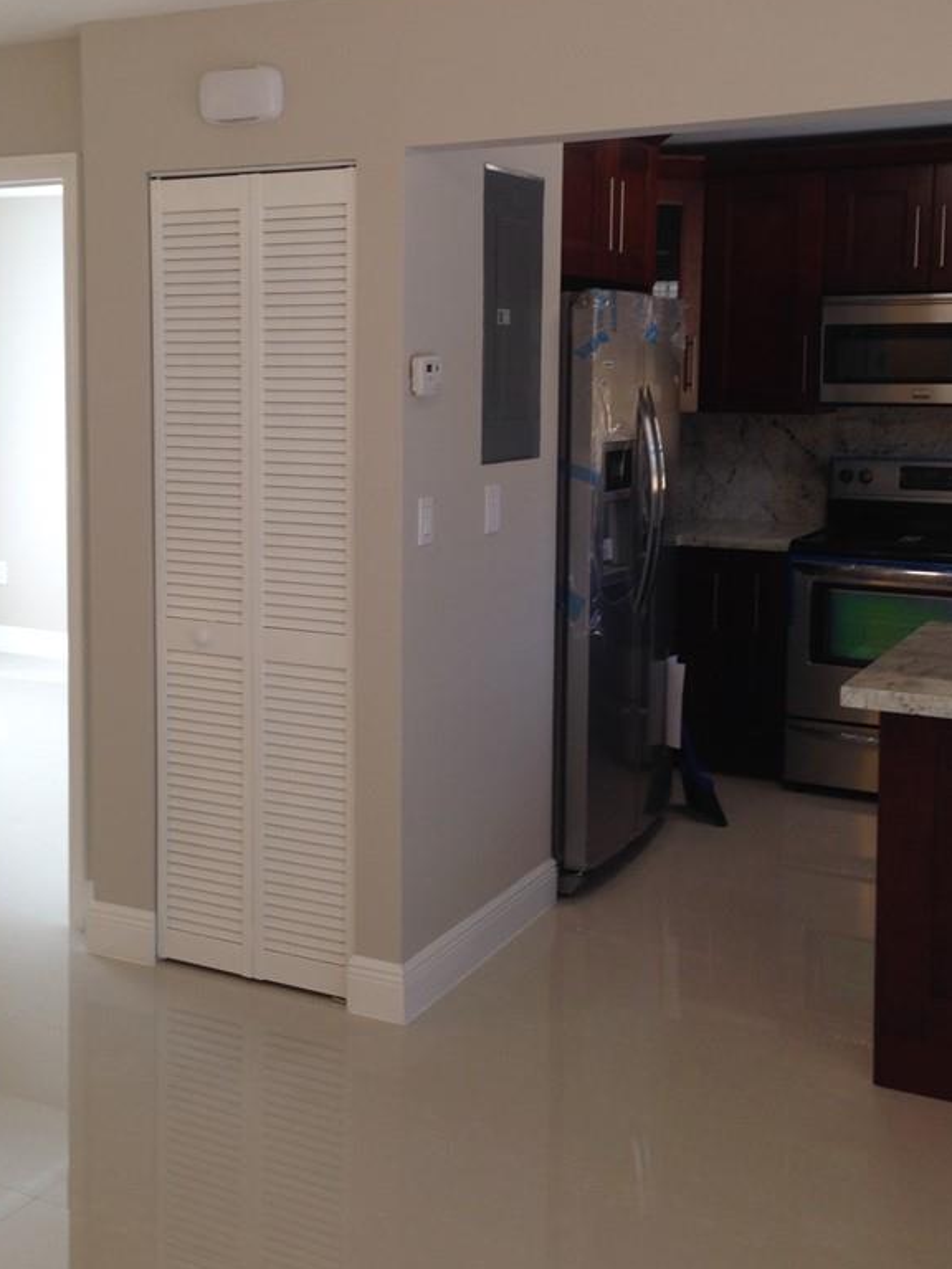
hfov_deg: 32.8
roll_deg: -1.0
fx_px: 1613
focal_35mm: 44
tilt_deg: -2.3
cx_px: 378
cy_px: 507
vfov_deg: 42.7
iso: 50
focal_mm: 4.12
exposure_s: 1/40
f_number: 2.4
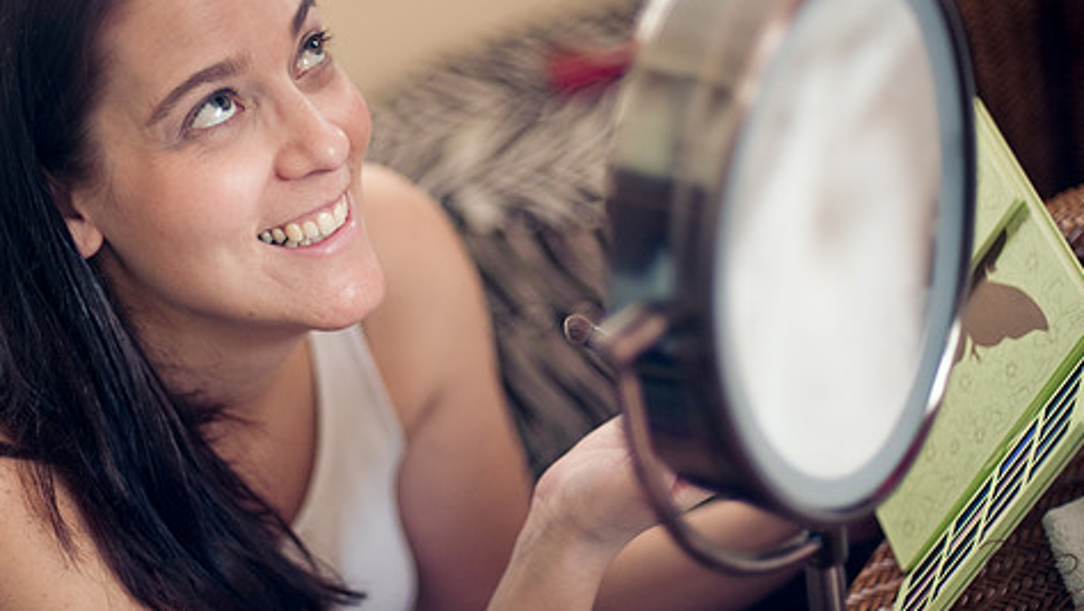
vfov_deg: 18.8
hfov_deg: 32.8
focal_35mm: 64
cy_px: 252
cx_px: 464
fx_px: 1840
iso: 320
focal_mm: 50
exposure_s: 1/100
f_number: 1.4
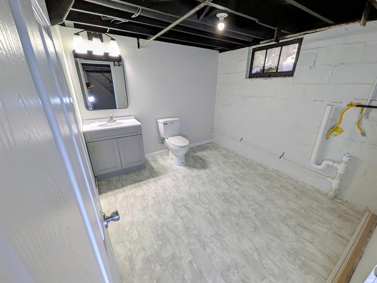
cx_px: 188
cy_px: 142
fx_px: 152
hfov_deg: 102.1
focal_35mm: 14
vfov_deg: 85.7
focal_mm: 1.85
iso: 50
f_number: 2.2
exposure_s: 1/133
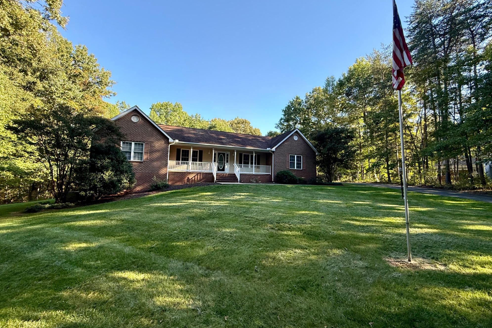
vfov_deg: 77.3
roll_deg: -2.1
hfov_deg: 100.4
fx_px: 205
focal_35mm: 15
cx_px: 249
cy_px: 160
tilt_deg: +6.6
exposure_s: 1/297
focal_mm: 2.22
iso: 64
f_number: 2.2
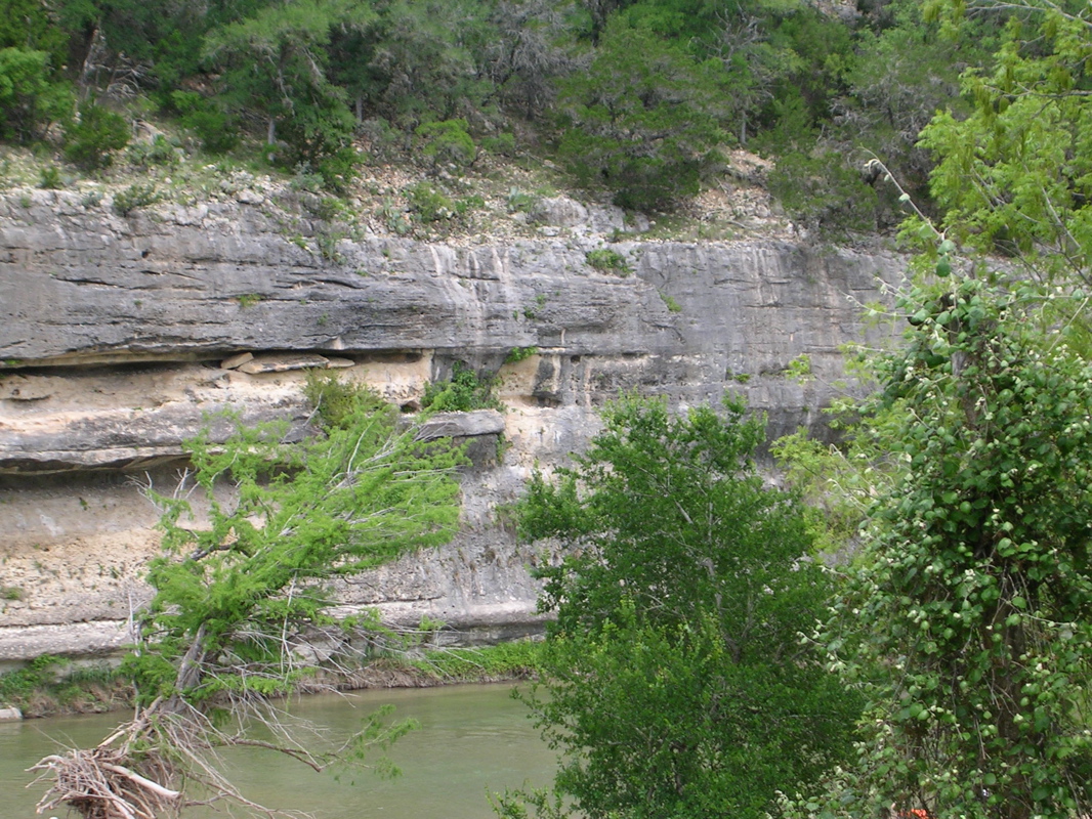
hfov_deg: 17.1
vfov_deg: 12.9
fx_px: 3629
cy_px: 410
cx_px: 546
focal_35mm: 115
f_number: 4.9
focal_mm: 17.4
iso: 50
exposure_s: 1/157
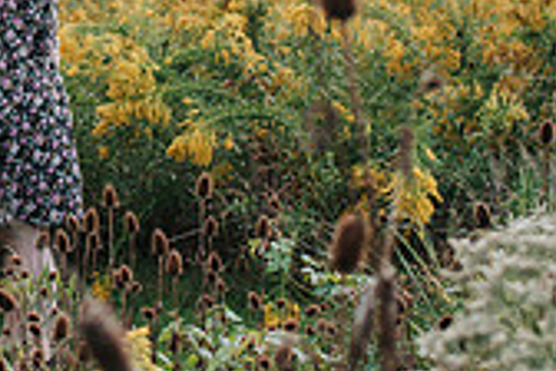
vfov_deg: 11.2
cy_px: 12
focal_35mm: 121
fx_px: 1869
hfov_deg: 16.4
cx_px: -73
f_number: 3.2
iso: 280
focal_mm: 35
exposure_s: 1/400
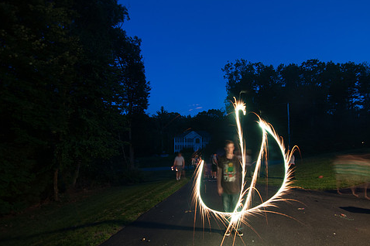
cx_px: 214
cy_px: 134
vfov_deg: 61.7
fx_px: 205
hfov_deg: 83.4
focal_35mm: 20
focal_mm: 11
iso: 200
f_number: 2.8
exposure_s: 2
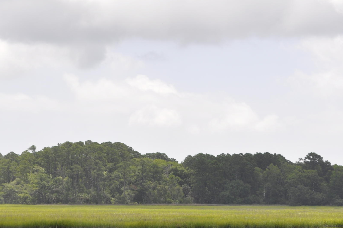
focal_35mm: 155
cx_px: 310
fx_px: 1475
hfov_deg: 13.2
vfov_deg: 8.8
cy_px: 210
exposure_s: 1/320
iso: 200
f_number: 9
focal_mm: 55
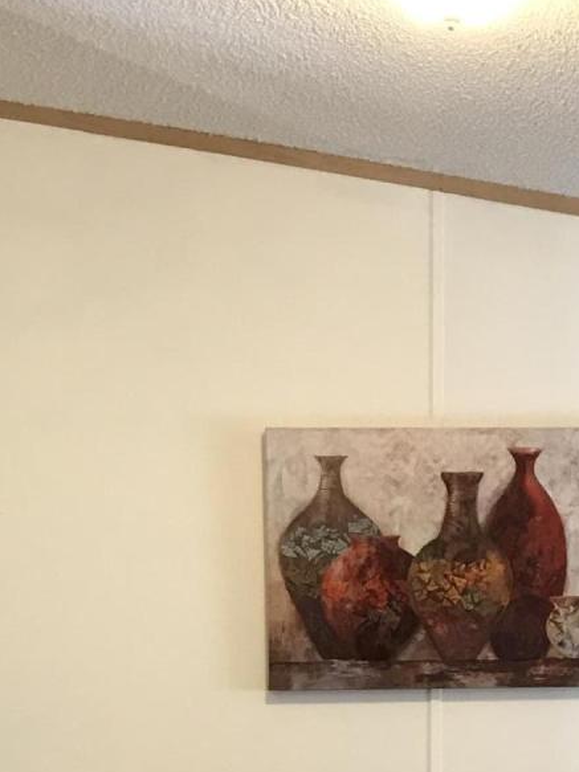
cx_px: 293
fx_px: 2142
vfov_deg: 18.7
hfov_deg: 15.4
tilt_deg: -8.5
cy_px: 1057
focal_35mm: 96
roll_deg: +0.2
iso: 40
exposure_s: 1/20
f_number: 1.8
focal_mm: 3.99
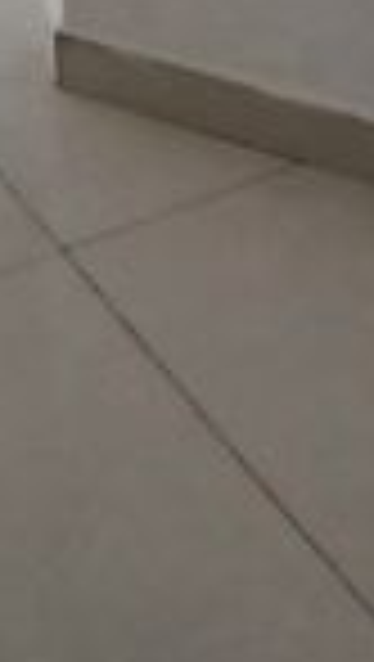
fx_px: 1477
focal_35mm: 84
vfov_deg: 21.2
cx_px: 52
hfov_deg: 14.3
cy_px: -342
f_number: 2.2
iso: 125
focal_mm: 1.4
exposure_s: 1/33.3
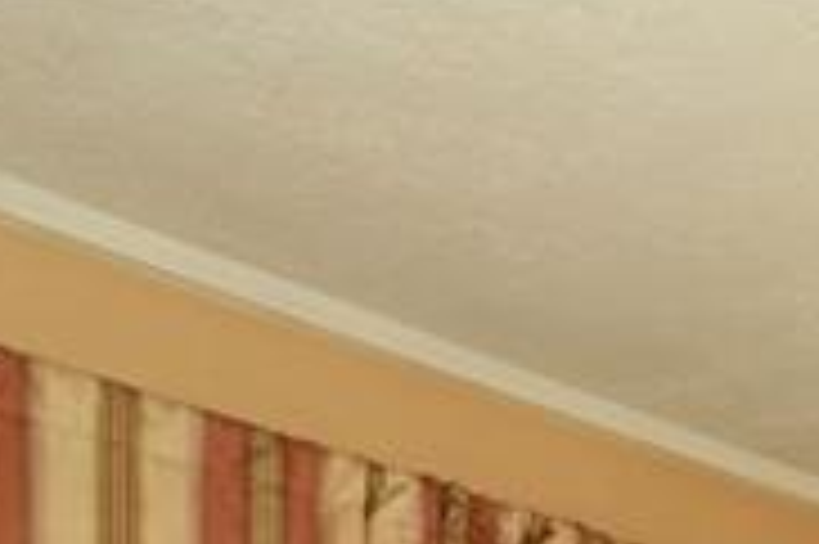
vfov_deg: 13.9
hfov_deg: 19.3
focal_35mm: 79
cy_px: 1162
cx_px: 1478
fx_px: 1796
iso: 800
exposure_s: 1/100
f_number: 5.6
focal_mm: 12
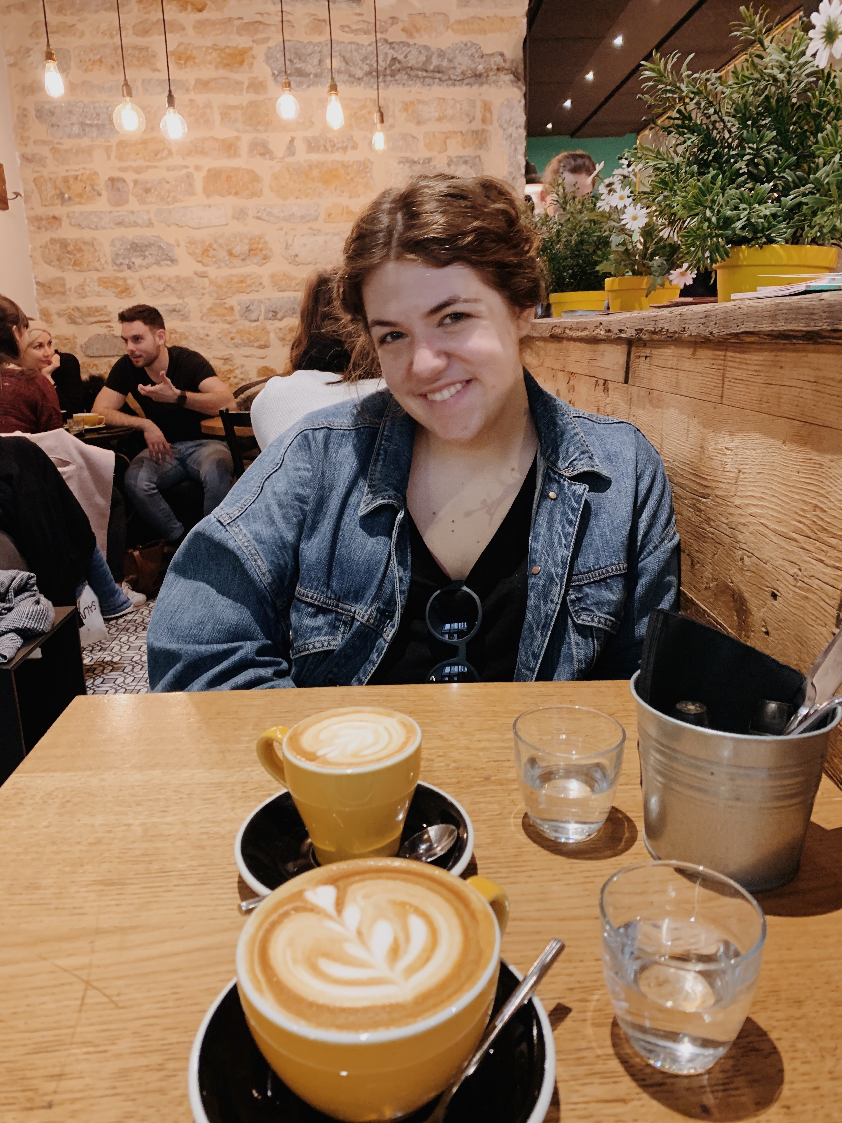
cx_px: 421
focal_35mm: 26
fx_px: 843
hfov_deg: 53.1
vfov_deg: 67.3
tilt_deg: -13.5
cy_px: 562
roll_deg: +1.7
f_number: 1.8
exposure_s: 1/33
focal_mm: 4.25
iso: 320
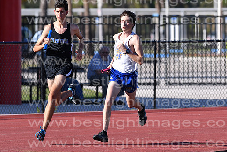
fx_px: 3394
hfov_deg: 3.8
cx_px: 134
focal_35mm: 538
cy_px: 72
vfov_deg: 2.6
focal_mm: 300
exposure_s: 1/2000
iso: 320
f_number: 5.6
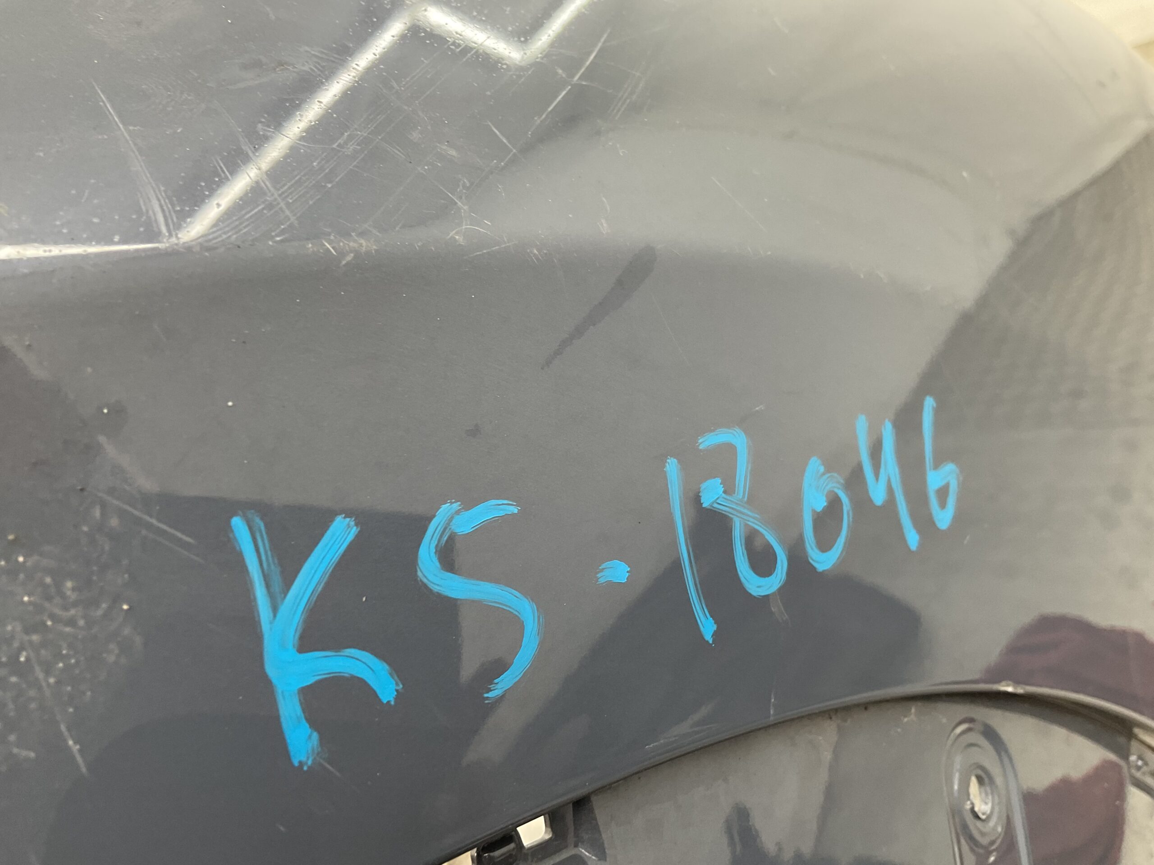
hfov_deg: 61.7
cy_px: 432
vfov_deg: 48.2
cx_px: 577
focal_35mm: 29
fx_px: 967
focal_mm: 3
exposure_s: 1/60
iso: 40
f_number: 1.8
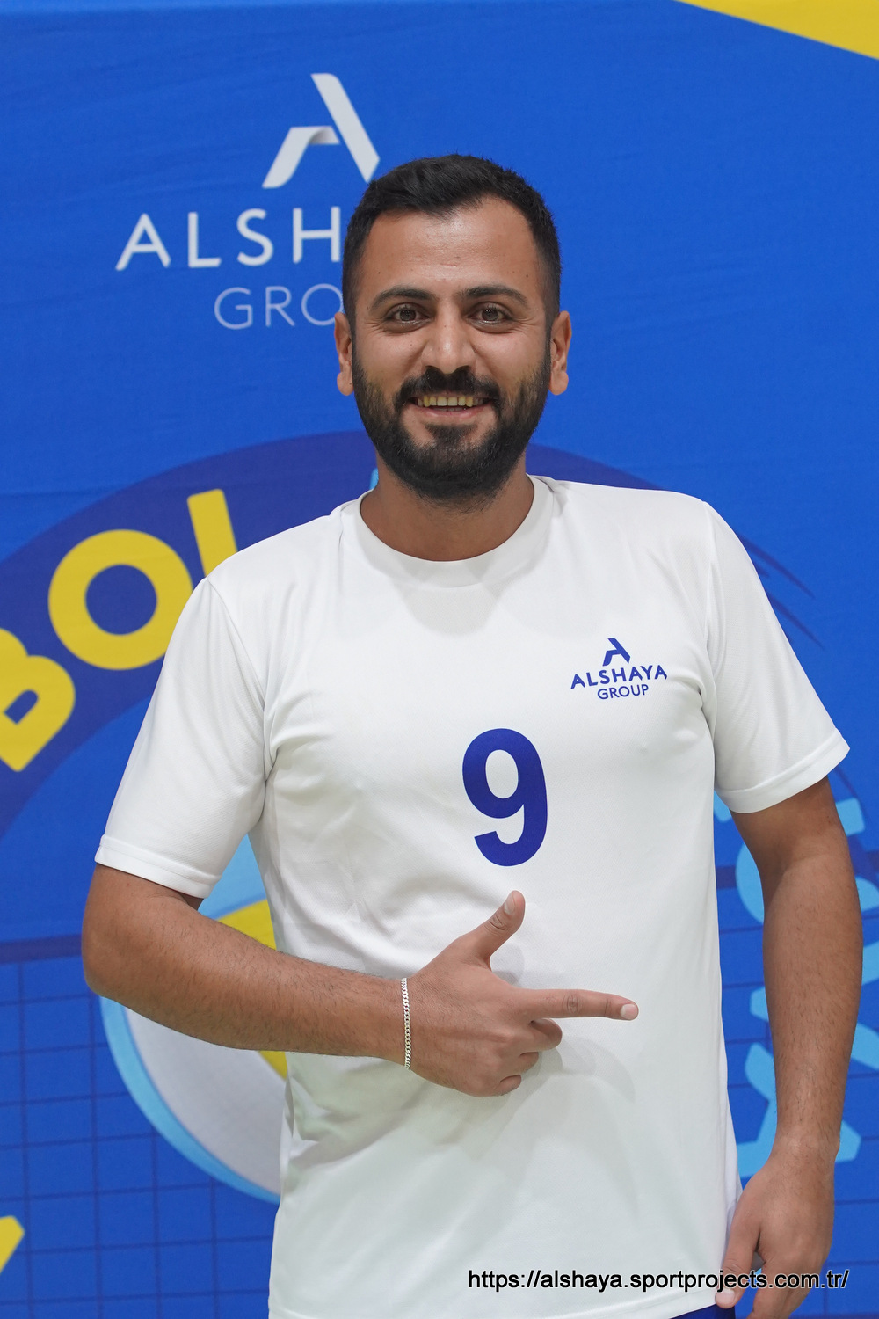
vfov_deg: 28.8
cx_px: 440
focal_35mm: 70
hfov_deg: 19.5
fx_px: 2564
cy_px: 660
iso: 2500
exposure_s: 1/160
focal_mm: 70
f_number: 4
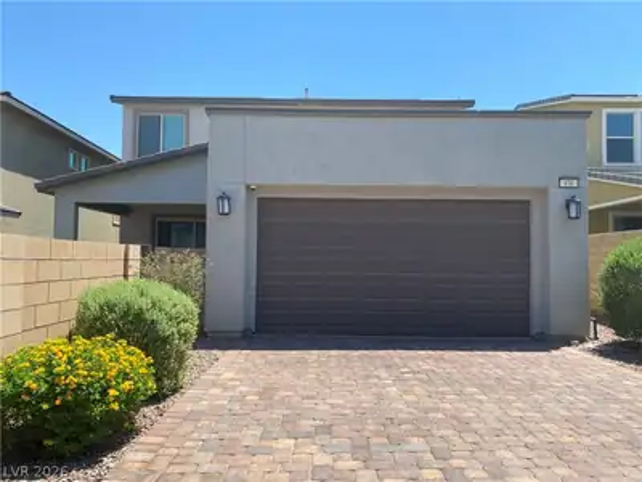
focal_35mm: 26
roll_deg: -1.0
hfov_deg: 67.3
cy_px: 241
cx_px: 321
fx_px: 482
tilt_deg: +2.2
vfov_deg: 53.1
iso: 32
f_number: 1.8
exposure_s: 1/1838
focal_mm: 4.25
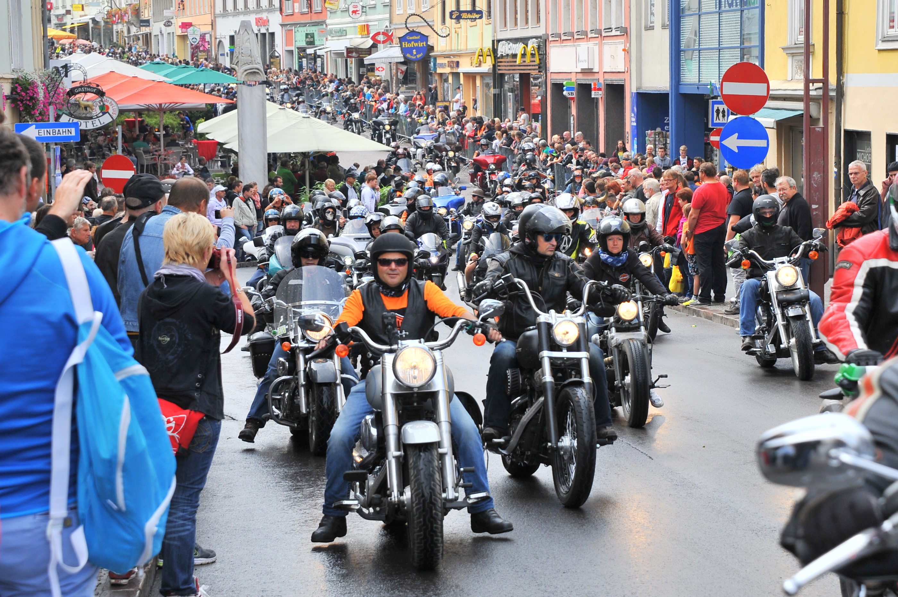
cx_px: 449
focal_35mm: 68
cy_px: 298
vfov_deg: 20.0
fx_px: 1695
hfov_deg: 29.7
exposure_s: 1/640
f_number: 7.1
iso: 400
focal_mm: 68
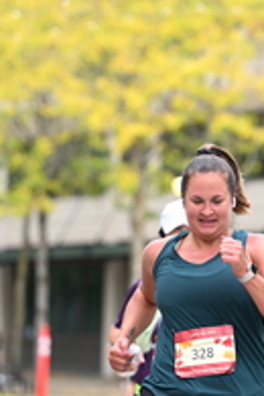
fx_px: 3718
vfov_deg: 6.1
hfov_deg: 4.1
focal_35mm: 338
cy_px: 203
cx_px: 257
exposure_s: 1/1600
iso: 640
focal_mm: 120
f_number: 2.8
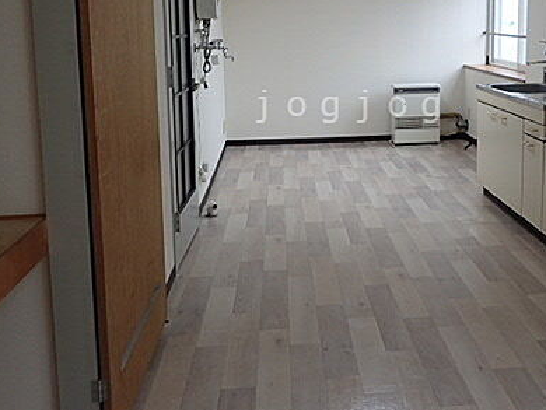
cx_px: 351
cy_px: 106
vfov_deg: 34.5
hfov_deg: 45.2
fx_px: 647
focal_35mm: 41
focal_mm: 4.5
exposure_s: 1/80
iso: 100
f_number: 2
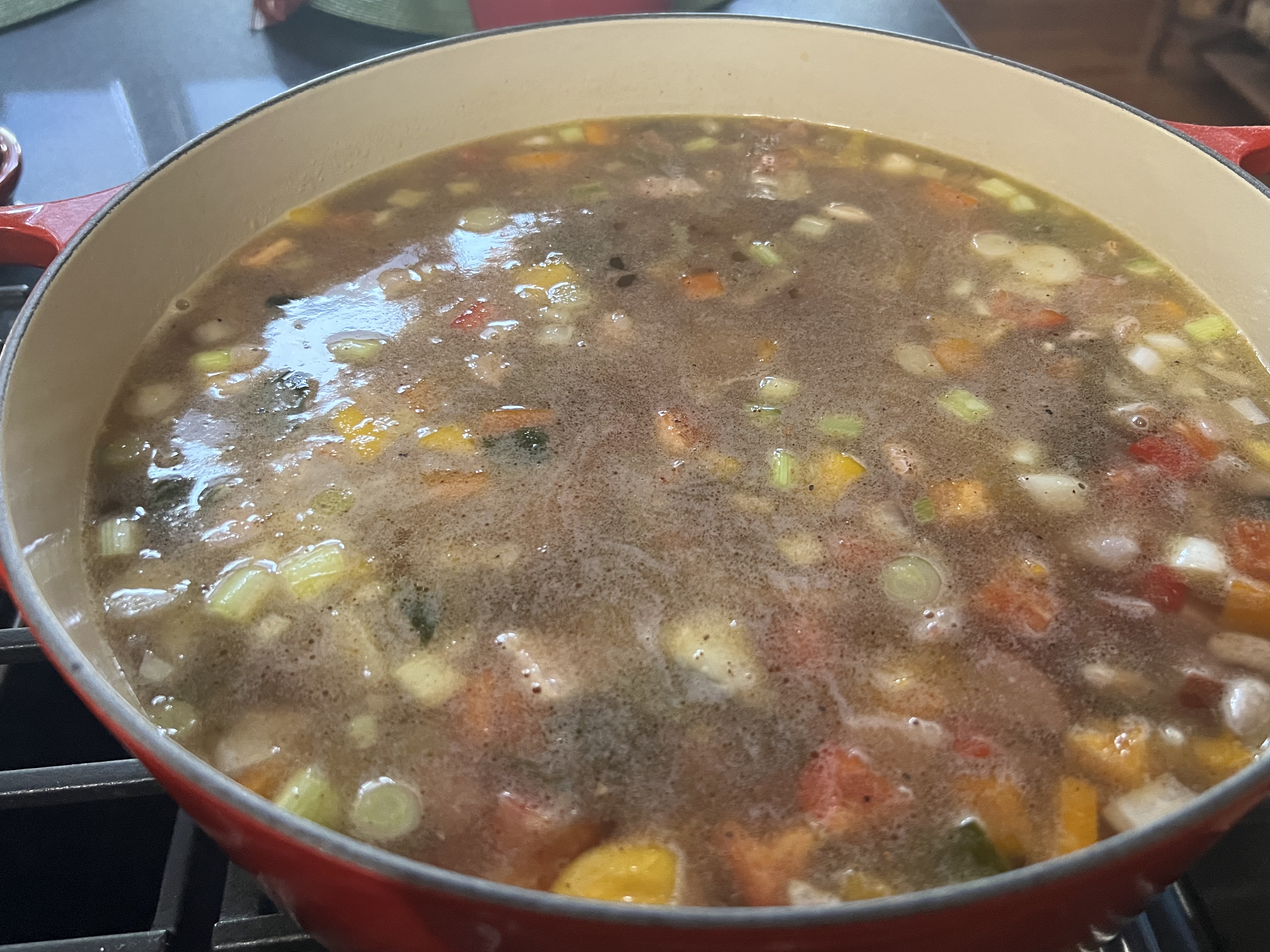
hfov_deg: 61.5
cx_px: 698
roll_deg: -1.8
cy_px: 454
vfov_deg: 48.2
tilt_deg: -43.8
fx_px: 1064
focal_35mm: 29
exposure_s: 1/60
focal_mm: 5.7
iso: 500
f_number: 1.5
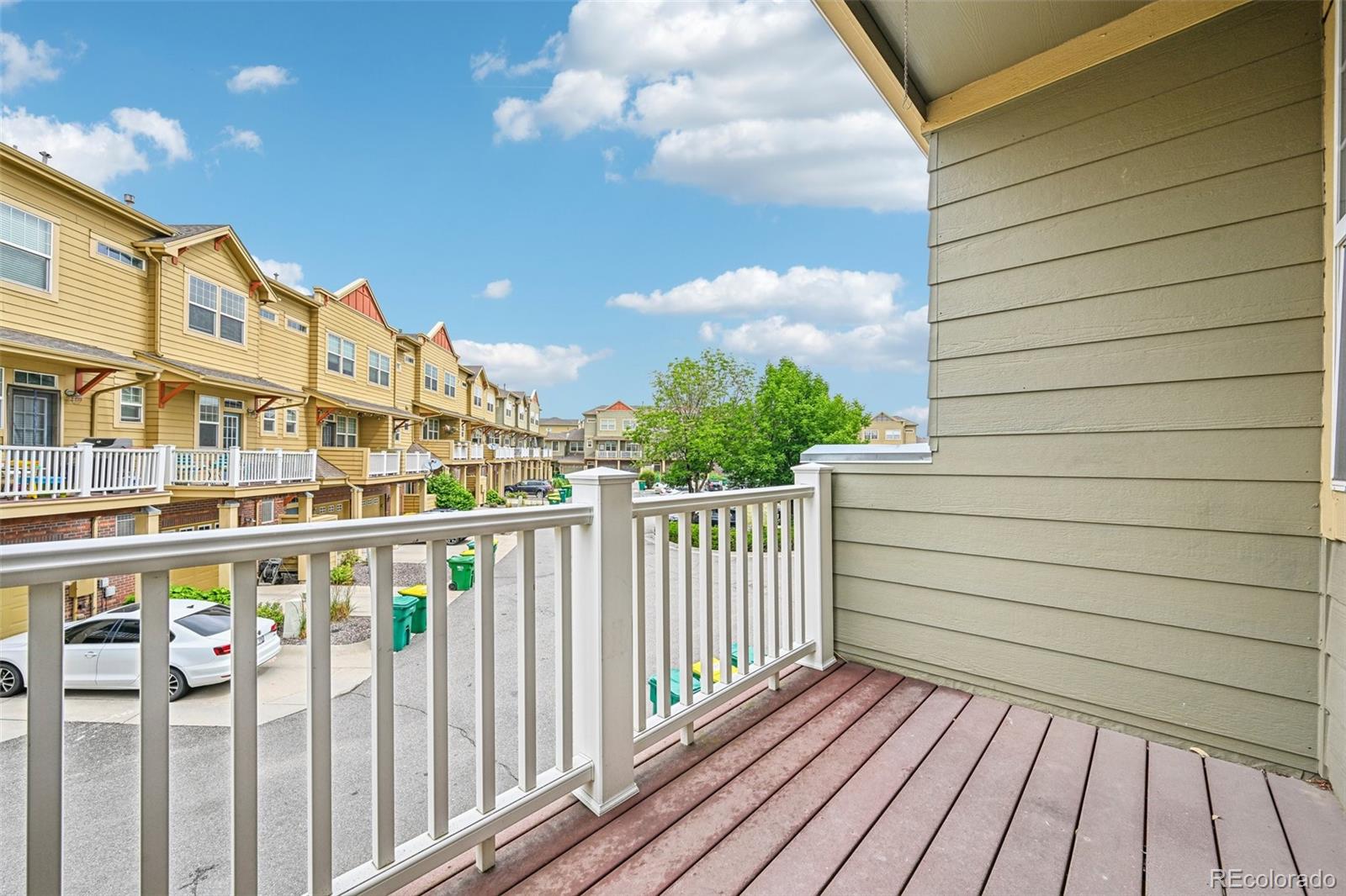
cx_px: 673
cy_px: 448
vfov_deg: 81.2
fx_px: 523
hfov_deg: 104.3
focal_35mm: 14
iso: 64
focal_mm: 14
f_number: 10
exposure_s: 1/40
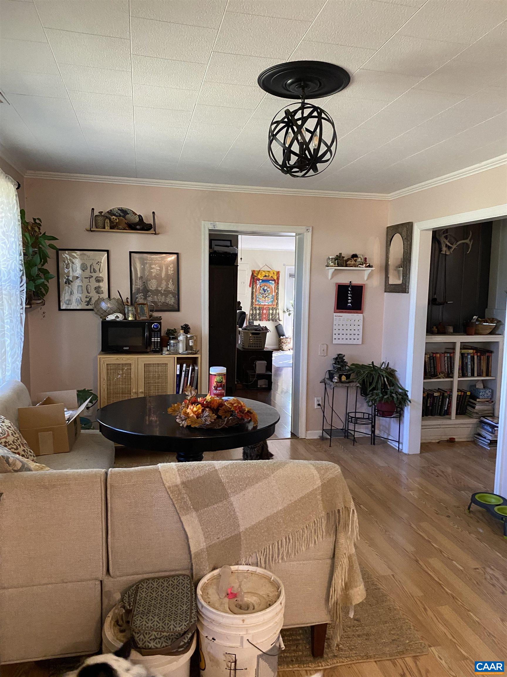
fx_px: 508
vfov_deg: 67.3
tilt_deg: -4.3
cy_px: 338
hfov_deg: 53.1
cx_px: 254
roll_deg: -0.1
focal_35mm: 26
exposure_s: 1/60
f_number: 1.8
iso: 500
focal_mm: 4.25
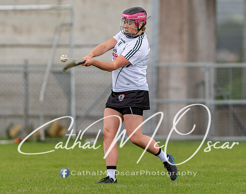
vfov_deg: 2.0
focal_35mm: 765
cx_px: 141
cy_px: 75
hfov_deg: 2.5
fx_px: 5533
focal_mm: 300
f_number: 2.8
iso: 100
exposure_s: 1/1000
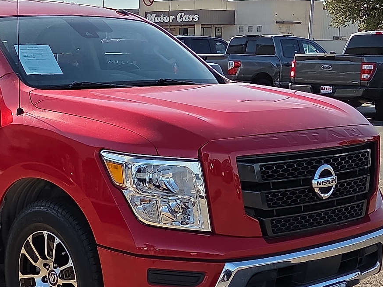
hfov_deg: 26.1
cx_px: 67
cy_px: 175
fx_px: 808
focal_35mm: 73
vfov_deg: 20.1
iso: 25
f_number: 1.8
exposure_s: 1/2000
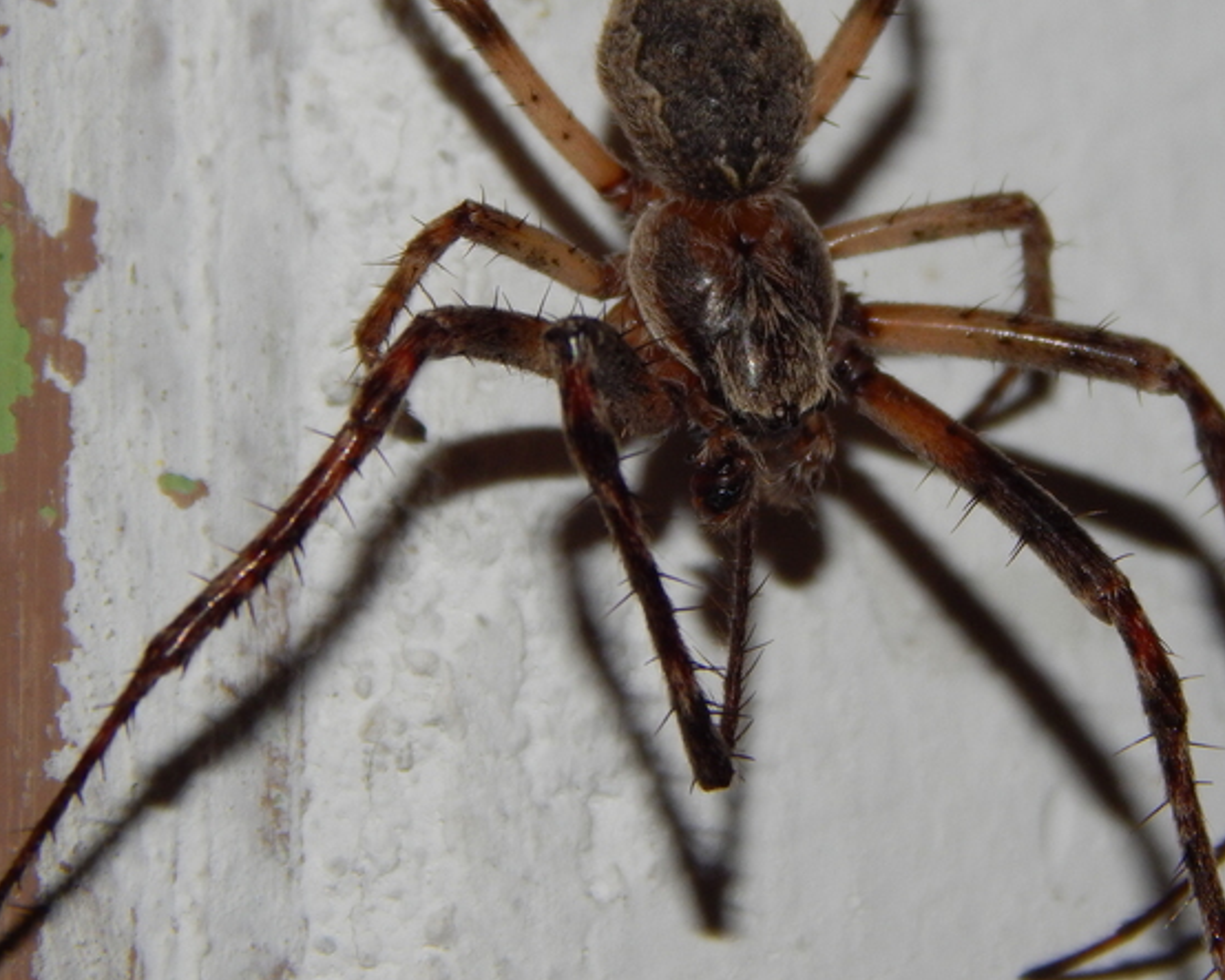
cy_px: 361
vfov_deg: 4.9
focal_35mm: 314
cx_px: 702
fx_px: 11382
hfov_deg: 6.2
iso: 200
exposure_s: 1/60
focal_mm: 37.1
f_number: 10.9
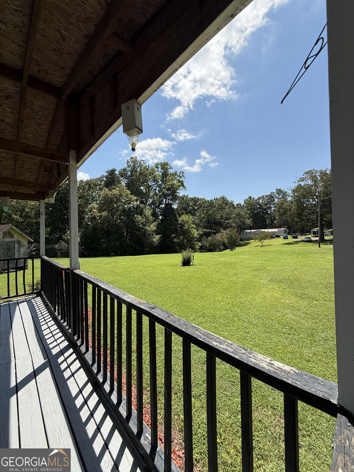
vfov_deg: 102.1
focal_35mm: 14
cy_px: 236
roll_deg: +1.1
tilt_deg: +1.3
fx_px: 191
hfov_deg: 85.7
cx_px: 177
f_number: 2.2
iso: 50
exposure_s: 1/1901
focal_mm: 2.22
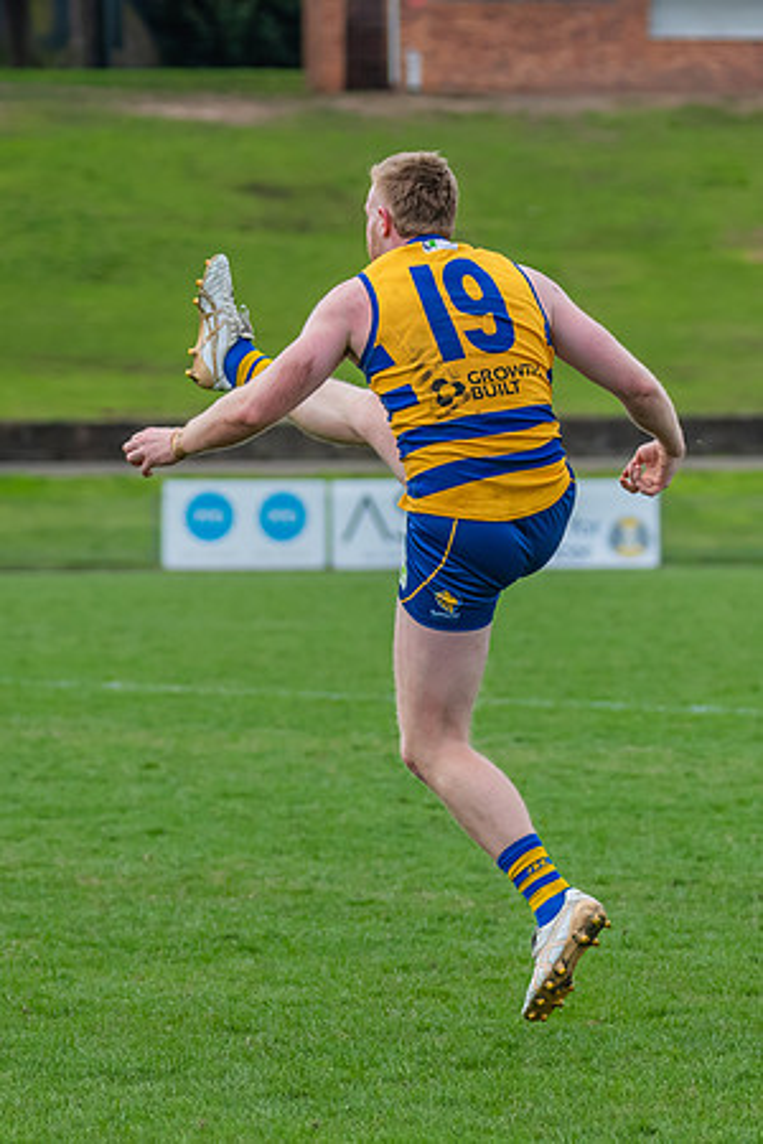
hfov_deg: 4.2
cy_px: 581
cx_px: 503
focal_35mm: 328
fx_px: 10427
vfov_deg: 6.3
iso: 800
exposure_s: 1/1600
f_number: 5
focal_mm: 170
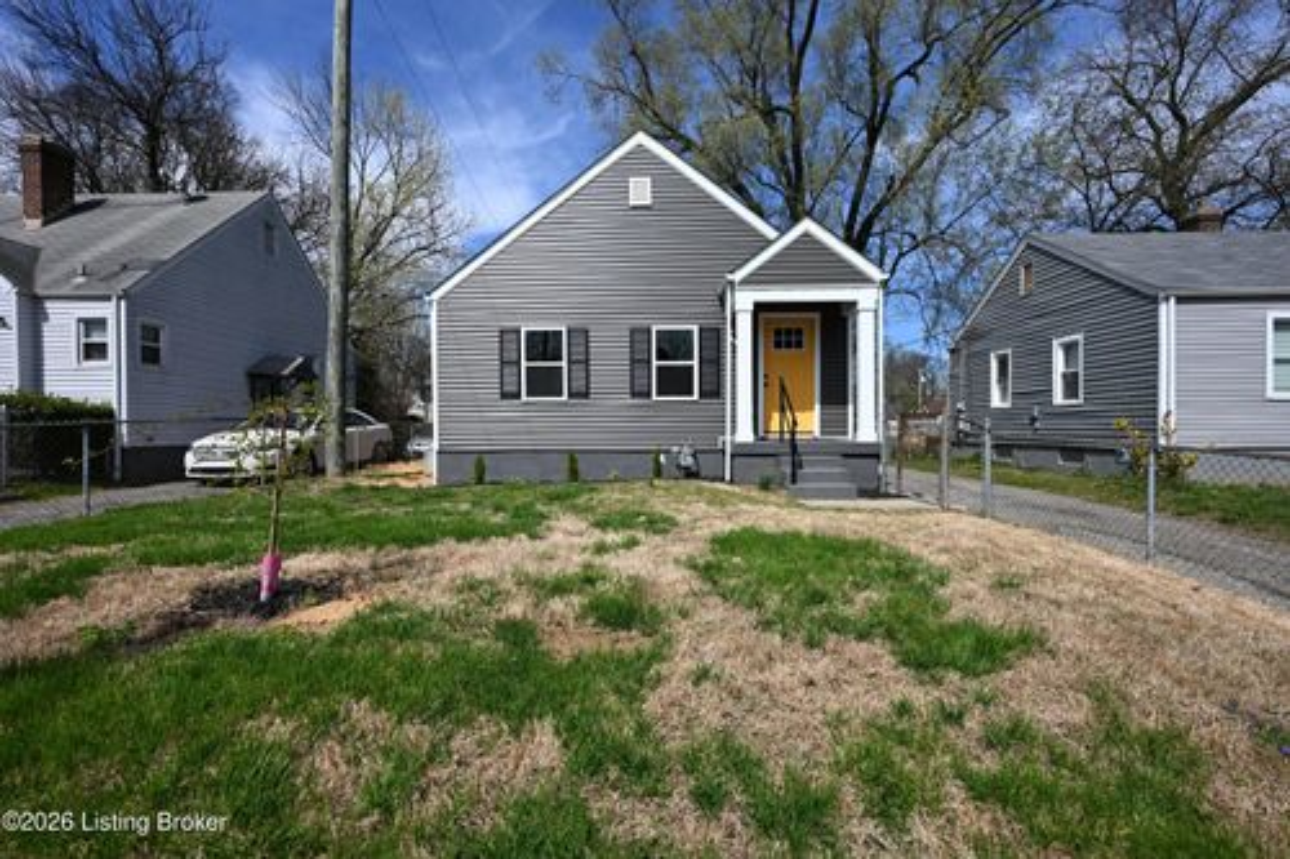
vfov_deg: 72.0
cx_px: 645
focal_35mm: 16
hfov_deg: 95.0
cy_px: 430
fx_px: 591
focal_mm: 16.5
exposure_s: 1/1000
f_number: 5.6
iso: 140
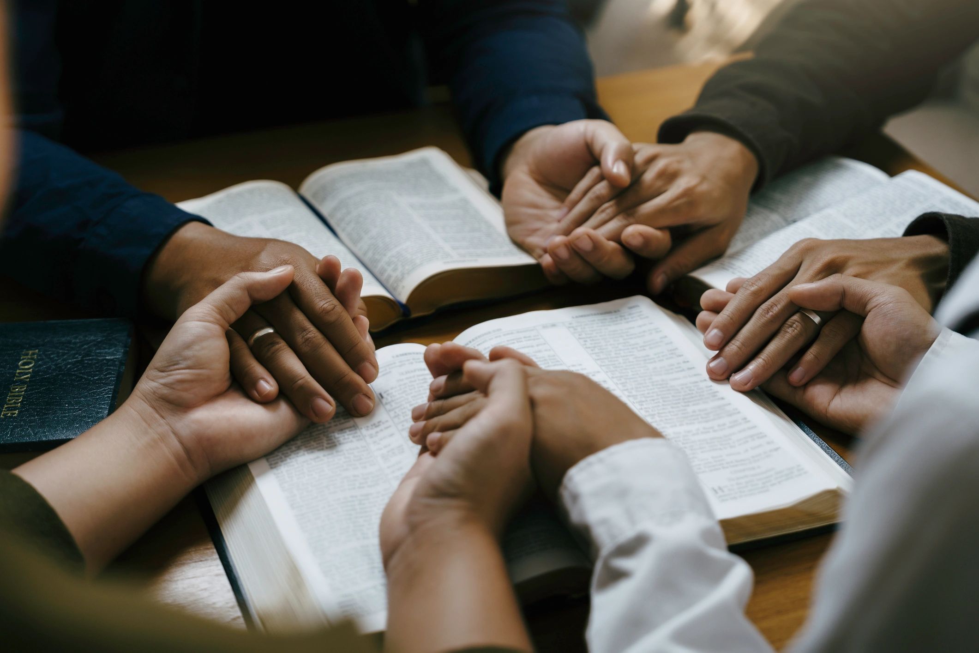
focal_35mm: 58
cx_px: 490
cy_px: 326
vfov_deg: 23.4
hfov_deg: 34.5
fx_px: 1577
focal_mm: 58
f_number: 2.8
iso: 320
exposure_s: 1/160
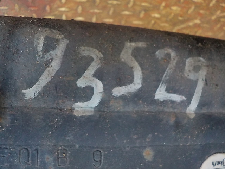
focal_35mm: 30
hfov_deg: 60.0
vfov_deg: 46.8
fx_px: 195
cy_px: 84
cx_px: 112
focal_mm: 4.1
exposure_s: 1/30
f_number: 3.3
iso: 800
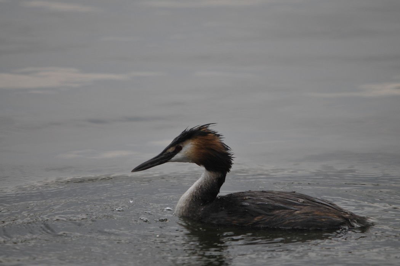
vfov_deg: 1.8
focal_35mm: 750
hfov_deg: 2.8
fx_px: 8322
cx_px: 200
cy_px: 133
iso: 200
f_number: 6.3
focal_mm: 500
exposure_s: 1/640
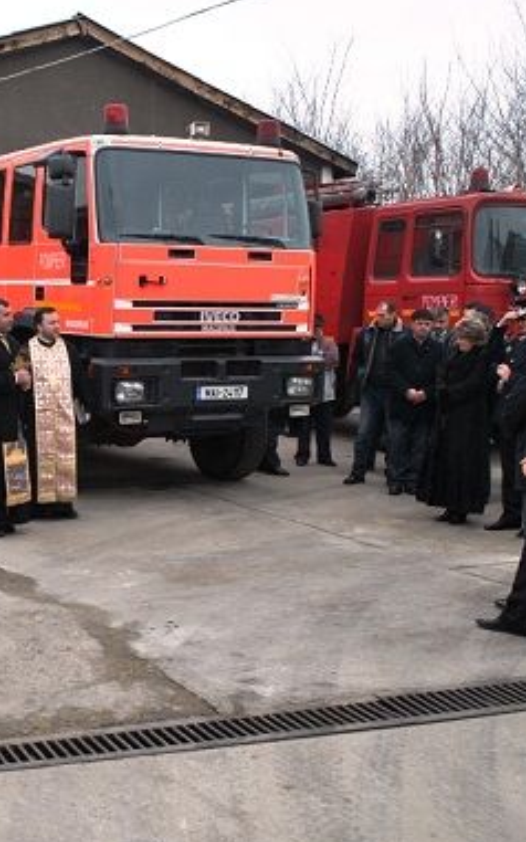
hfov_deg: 26.3
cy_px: 471
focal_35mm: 47
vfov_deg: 42.6
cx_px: 35
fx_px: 1078
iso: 100
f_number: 5.6
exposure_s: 1/125
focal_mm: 18
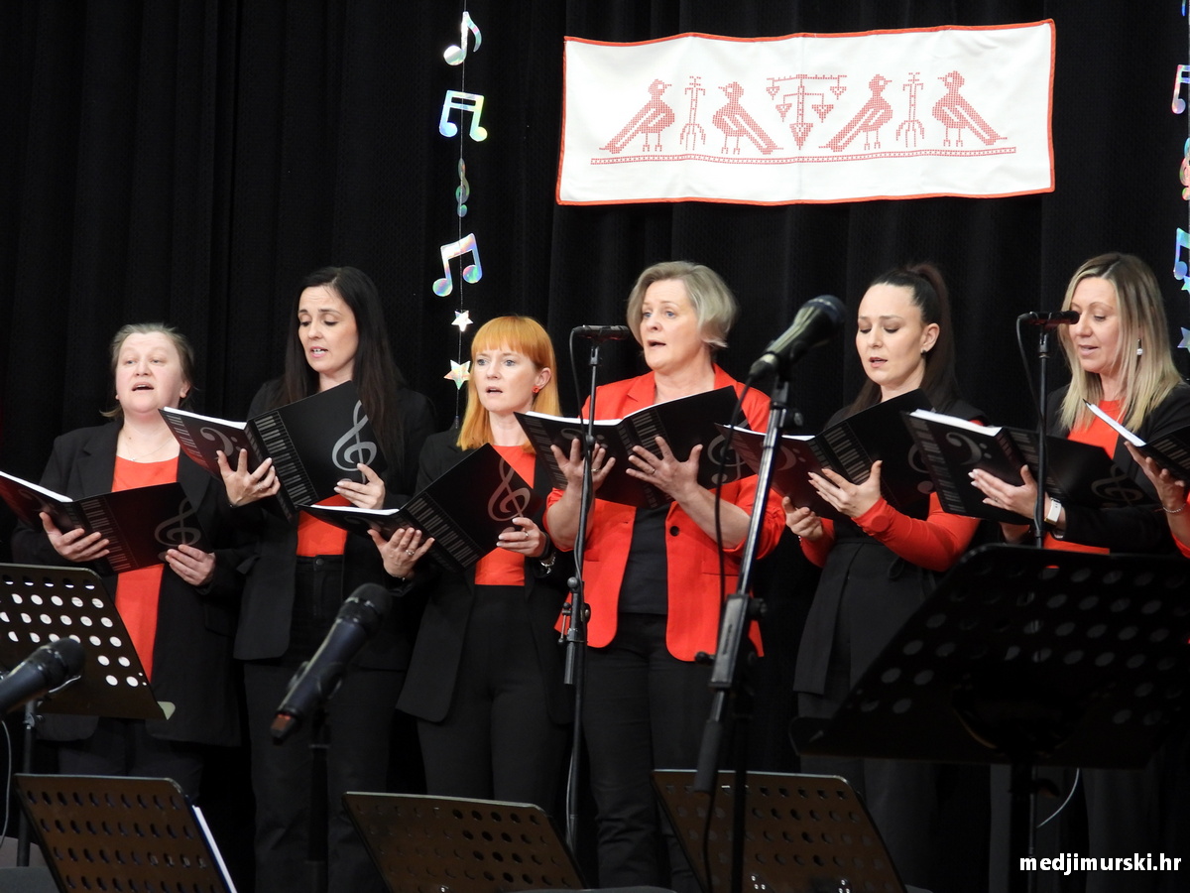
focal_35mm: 155
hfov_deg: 12.7
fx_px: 5328
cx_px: 595
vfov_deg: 9.6
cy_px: 446
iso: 400
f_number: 4
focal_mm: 27.9
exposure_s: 1/25
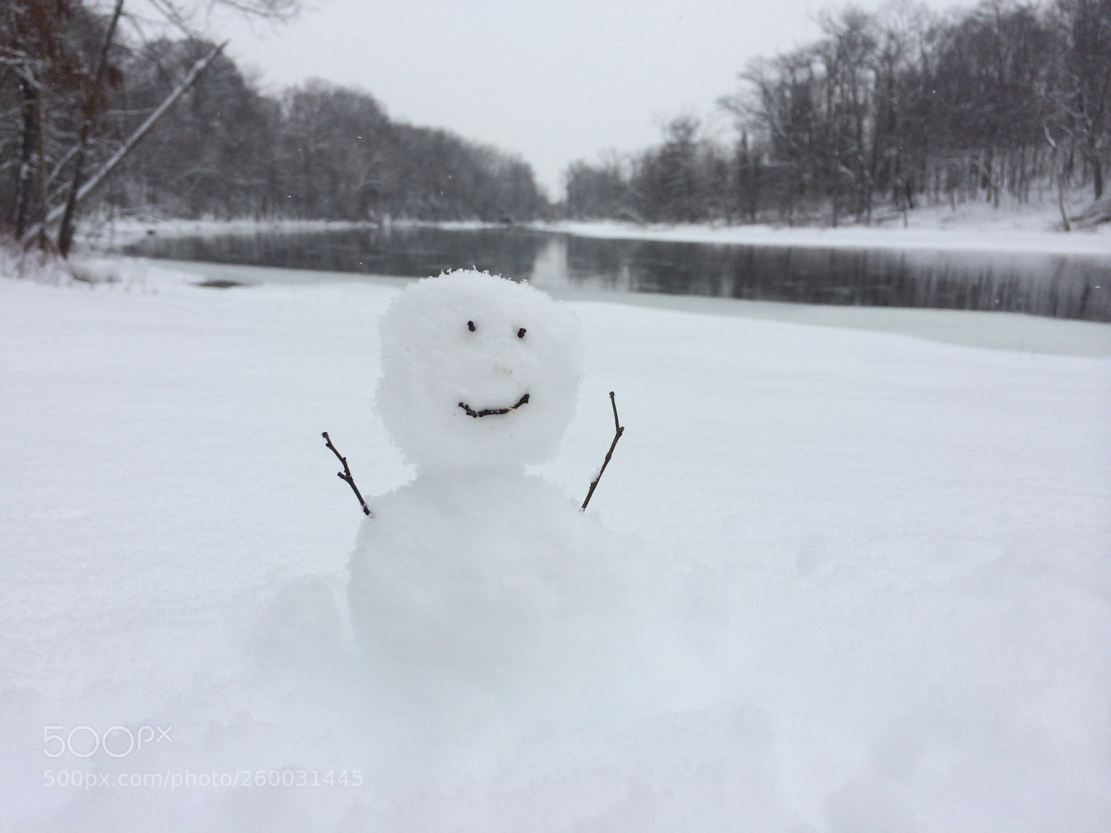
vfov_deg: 46.8
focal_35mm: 30
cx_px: 556
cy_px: 416
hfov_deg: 60.0
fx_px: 963
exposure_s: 1/1953
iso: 32
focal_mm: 4.12
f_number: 2.2
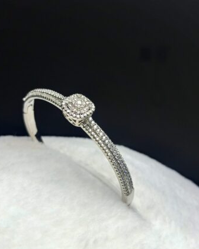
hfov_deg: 41.2
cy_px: 122
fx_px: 265
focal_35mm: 36
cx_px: 102
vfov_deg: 50.3
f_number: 1.8
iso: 64
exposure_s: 1/100
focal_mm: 3.98
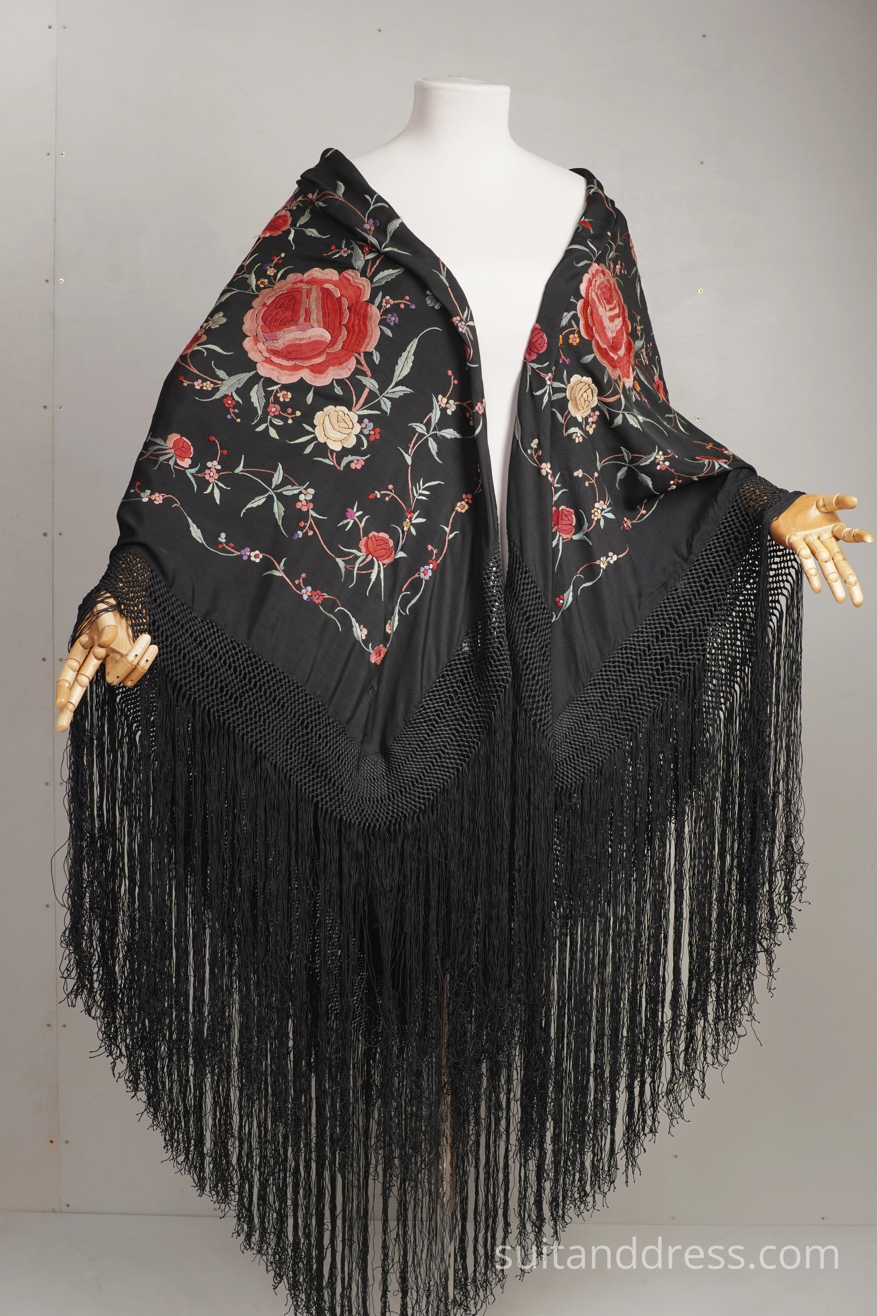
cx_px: 438
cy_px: 658
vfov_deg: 41.1
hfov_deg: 28.1
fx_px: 1754
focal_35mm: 48
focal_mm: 32
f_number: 6.3
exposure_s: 1/15
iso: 320
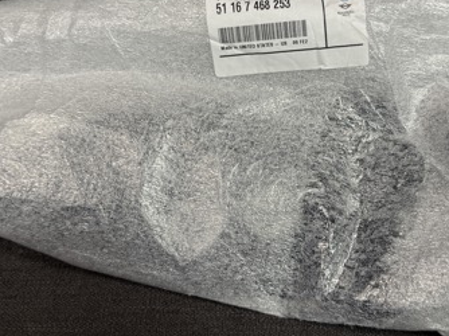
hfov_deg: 41.2
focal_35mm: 46
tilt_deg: -43.4
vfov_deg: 31.2
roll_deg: +0.0
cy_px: 113
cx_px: 257
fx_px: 596
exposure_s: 1/121
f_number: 1.78
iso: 64
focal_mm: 6.76
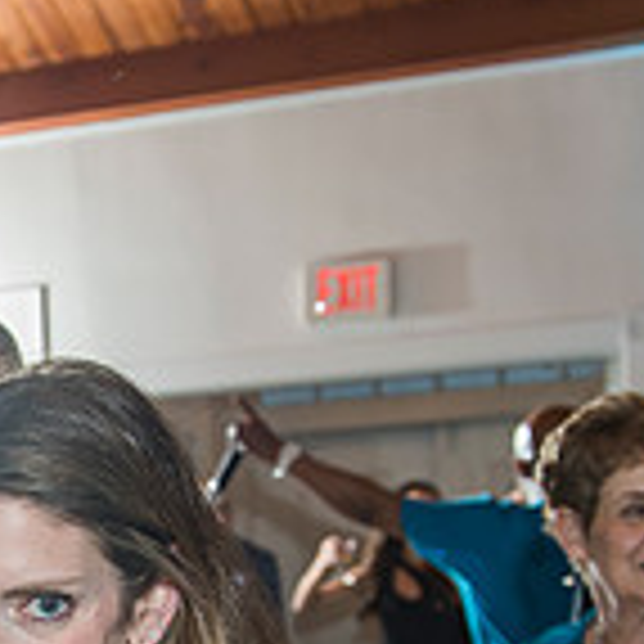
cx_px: -396
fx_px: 2315
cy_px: 772
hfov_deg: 14.5
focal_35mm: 110
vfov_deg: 15.3
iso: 800
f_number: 4
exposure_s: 1/125
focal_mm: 32
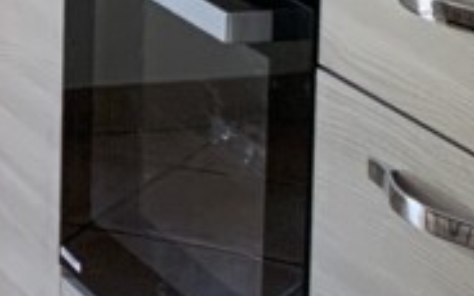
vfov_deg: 6.0
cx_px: -353
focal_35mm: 216
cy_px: -178
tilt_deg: -10.6
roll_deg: -0.4
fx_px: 2790
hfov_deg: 9.3
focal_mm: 4.25
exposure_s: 1/66
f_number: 1.8
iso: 100
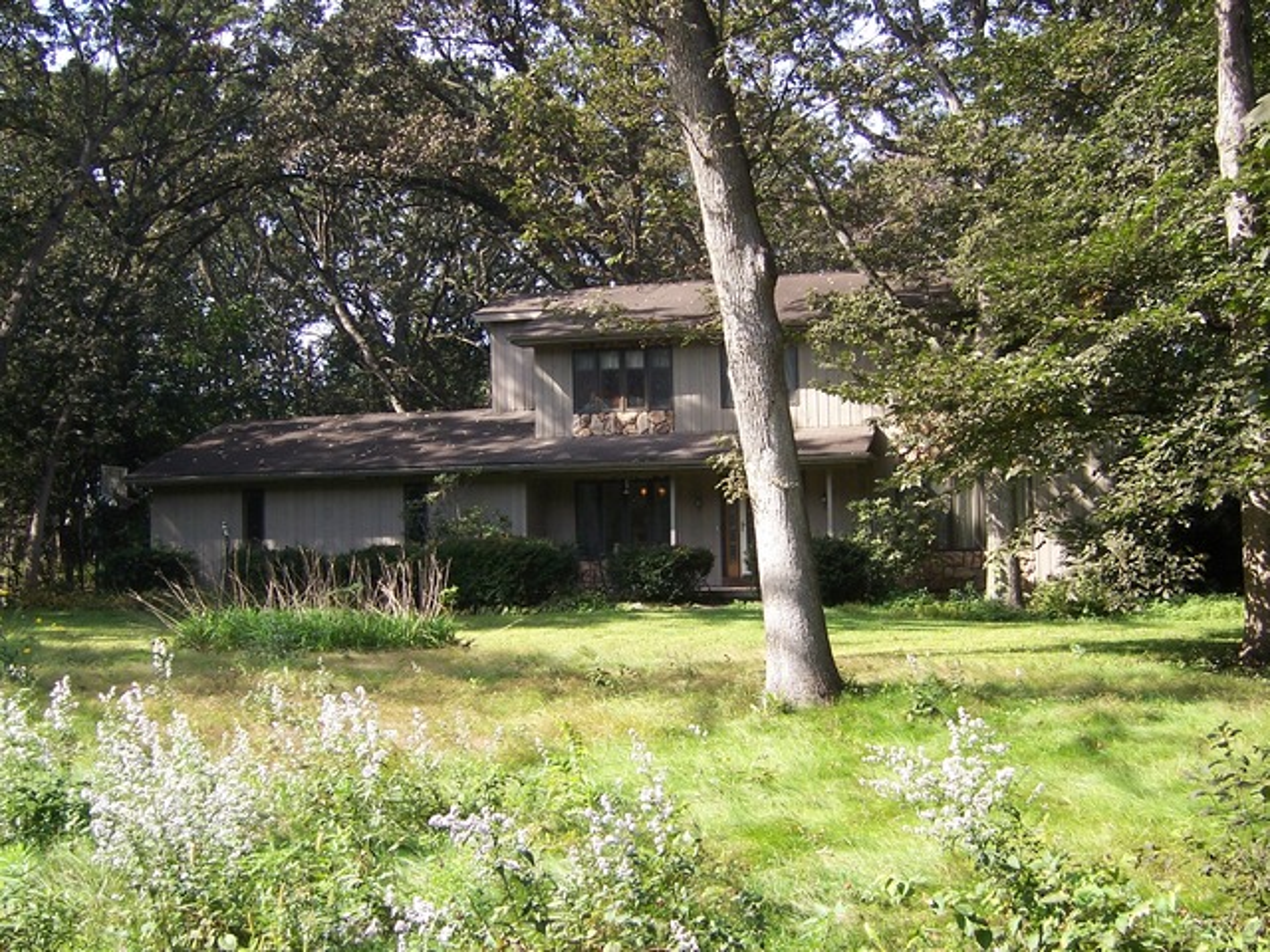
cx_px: 635
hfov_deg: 42.9
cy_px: 476
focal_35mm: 44
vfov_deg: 32.9
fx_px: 1614
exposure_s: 1/250
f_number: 3.3
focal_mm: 7.3
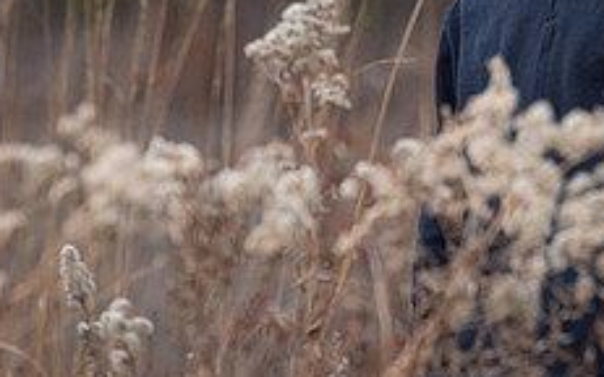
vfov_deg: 2.5
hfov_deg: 4.0
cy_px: -25
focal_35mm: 520
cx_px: 443
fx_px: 8553
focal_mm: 200
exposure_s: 1/250
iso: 640
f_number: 5
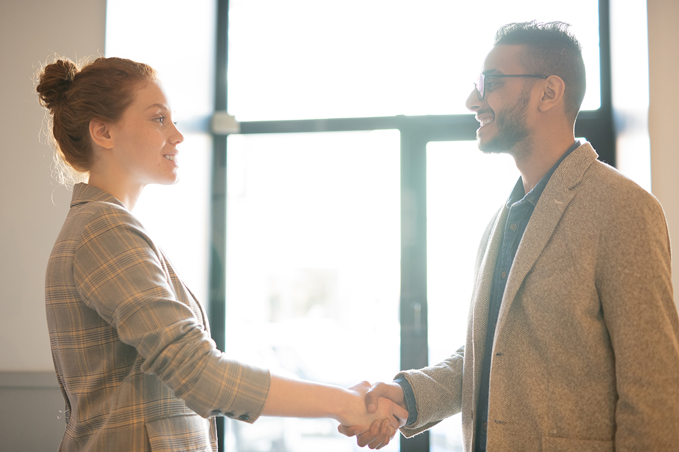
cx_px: 340
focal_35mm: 50
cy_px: 226
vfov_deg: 27.0
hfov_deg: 39.6
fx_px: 943
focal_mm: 50
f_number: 2
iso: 800
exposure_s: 1/200
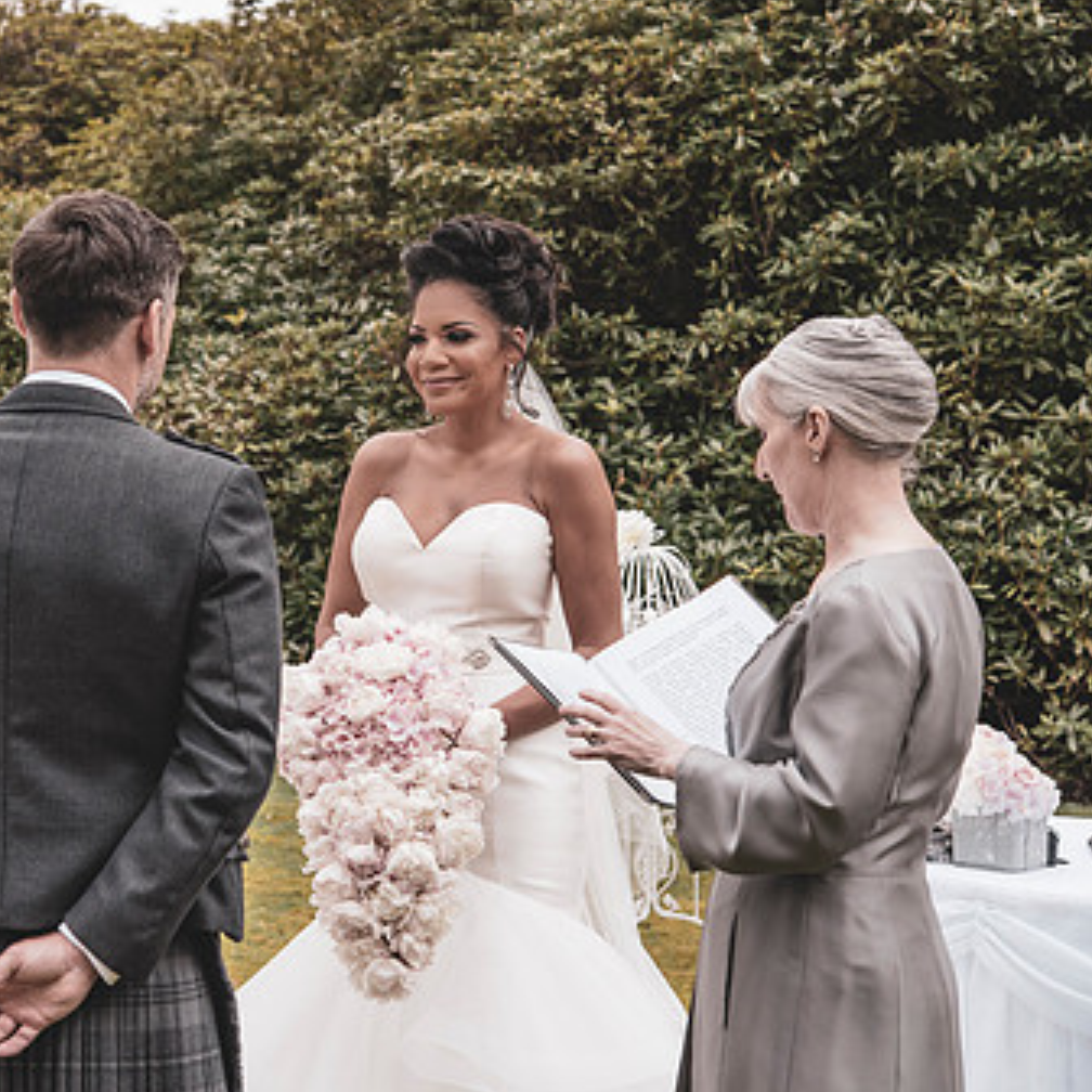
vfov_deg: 19.7
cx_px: 176
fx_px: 3141
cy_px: 509
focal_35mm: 88
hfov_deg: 19.5
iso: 400
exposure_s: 1/500
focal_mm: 60
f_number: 5.6
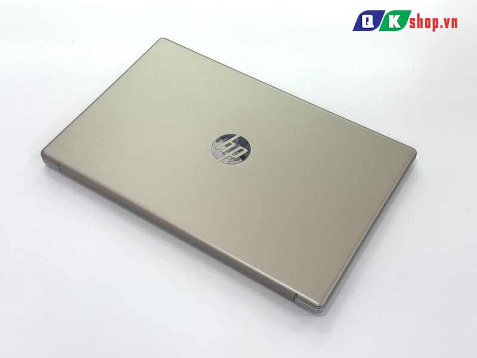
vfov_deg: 30.3
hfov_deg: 39.7
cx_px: 238
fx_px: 661
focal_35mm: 48
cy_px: 179
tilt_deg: -53.5
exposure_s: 1/159
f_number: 1.78
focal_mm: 6.76
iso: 50
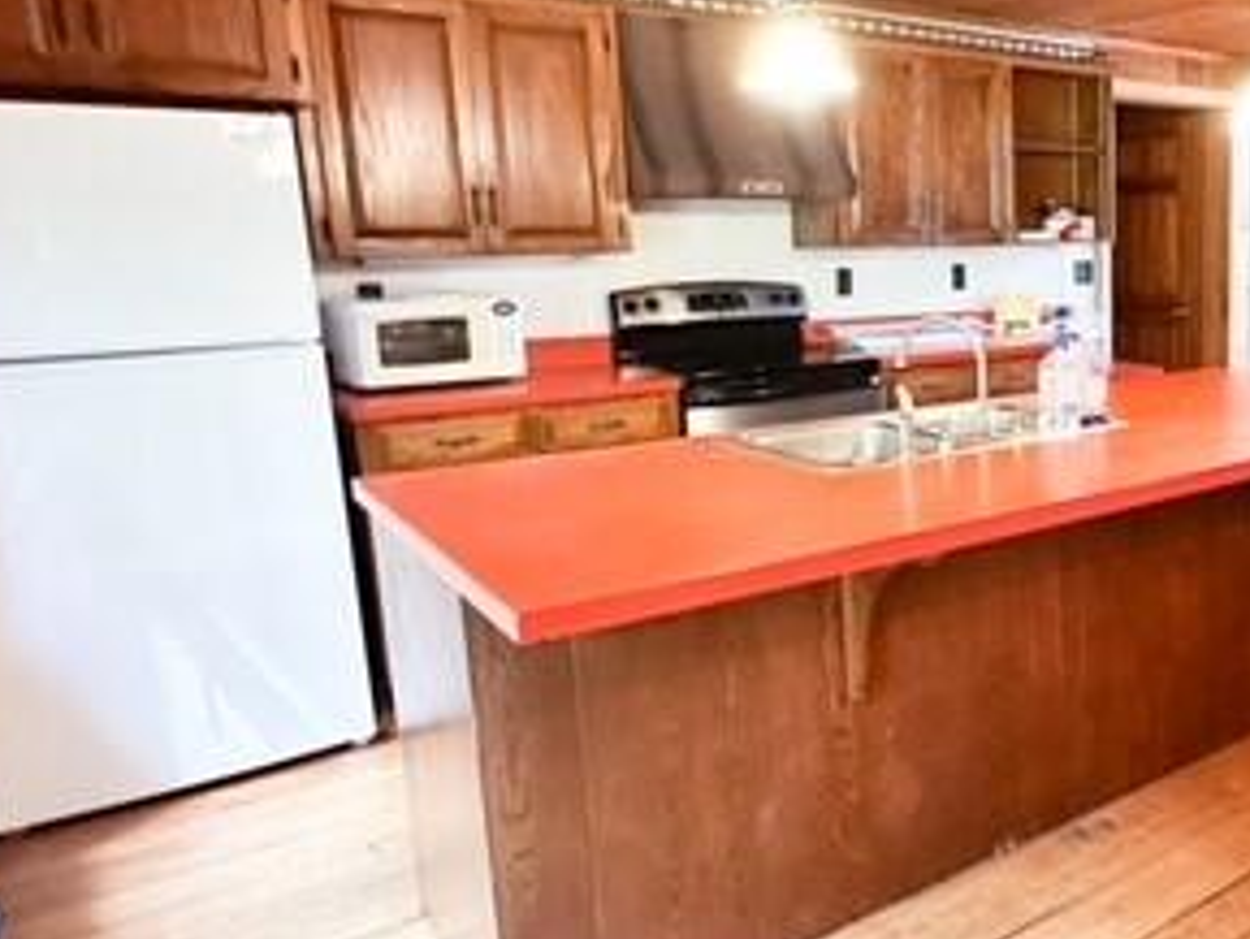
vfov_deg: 45.4
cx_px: 1060
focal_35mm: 31
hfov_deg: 53.1
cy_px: 433
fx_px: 1120
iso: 1000
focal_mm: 2.22
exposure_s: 1/60
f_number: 2.2
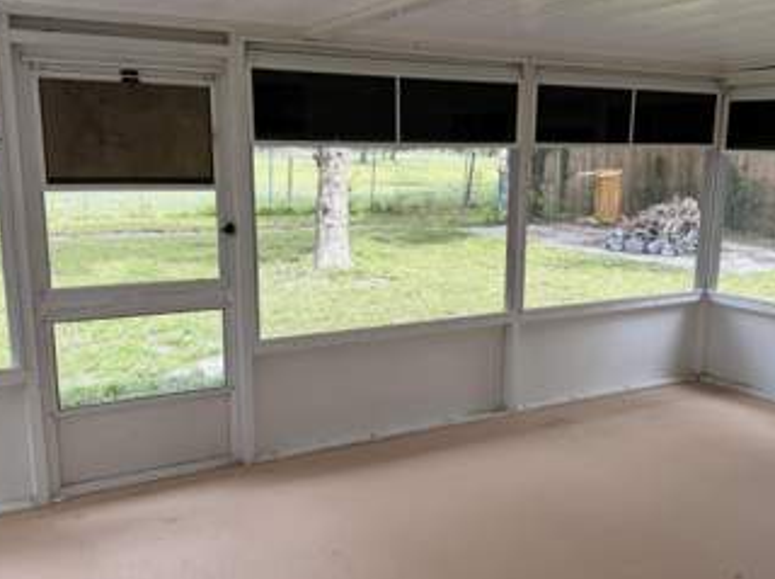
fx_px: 805
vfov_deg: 39.5
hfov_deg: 51.3
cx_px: 429
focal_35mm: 36
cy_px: 316
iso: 80
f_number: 1.78
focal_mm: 6.76
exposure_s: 1/426
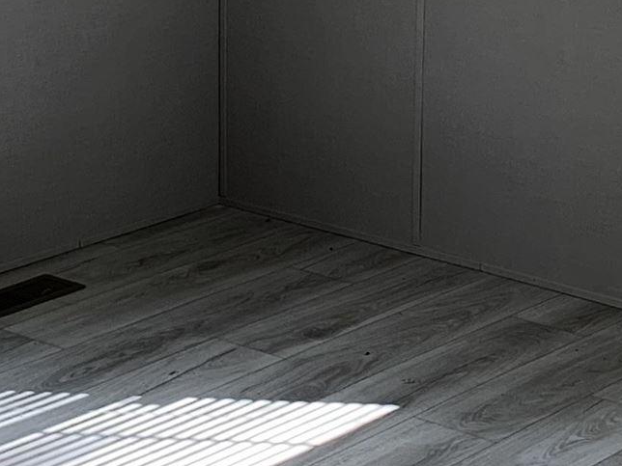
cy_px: -10
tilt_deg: -10.8
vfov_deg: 11.8
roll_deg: -1.7
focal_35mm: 124
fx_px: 2228
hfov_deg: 15.9
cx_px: 293
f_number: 1.8
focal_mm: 4.25
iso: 25
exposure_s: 1/132
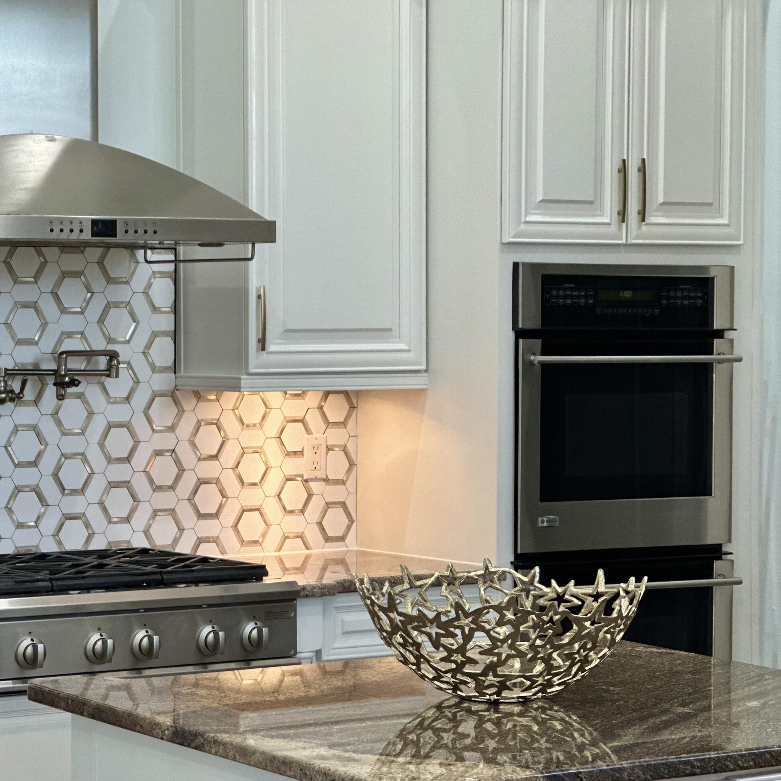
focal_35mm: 104
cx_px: 187
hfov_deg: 16.6
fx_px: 2655
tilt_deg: -1.2
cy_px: 446
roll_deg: +0.3
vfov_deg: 16.7
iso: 125
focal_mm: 9
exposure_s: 1/40
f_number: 2.8
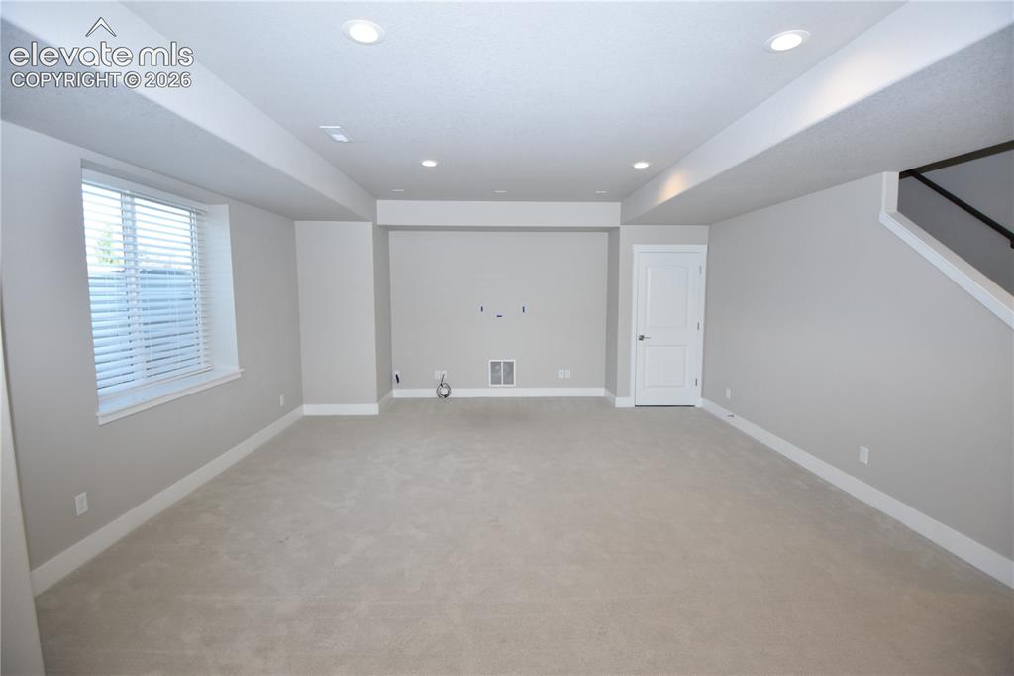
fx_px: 422
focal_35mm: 15
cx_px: 507
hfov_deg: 100.4
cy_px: 338
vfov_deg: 77.3
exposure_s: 1/250
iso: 640
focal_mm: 10
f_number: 3.5
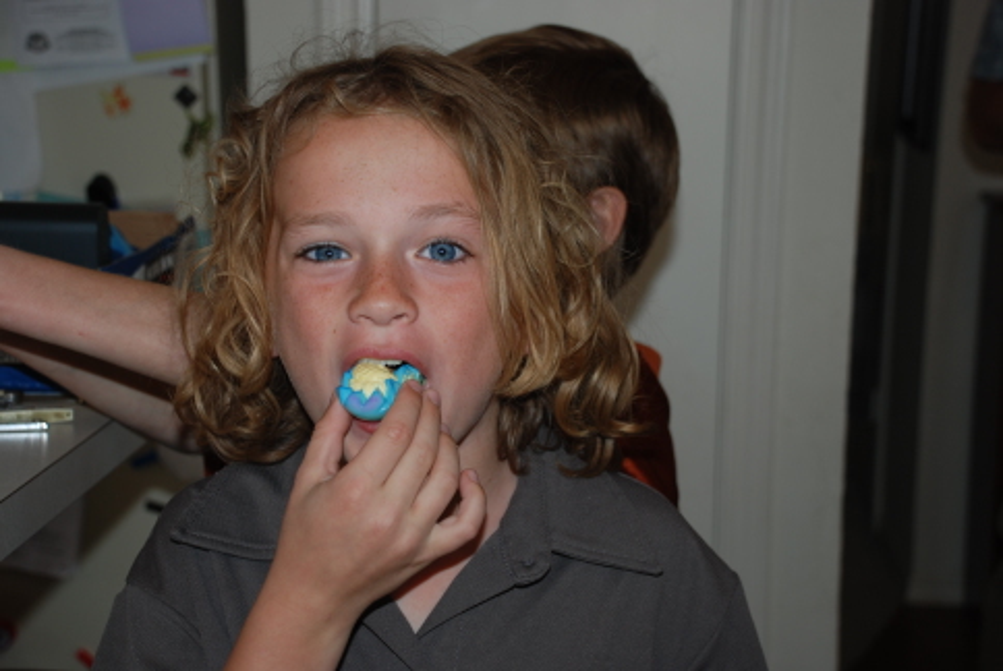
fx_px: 1841
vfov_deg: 20.7
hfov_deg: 30.5
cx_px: 502
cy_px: 336
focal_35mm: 66
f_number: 4.8
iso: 200
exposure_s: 1/60
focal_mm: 44
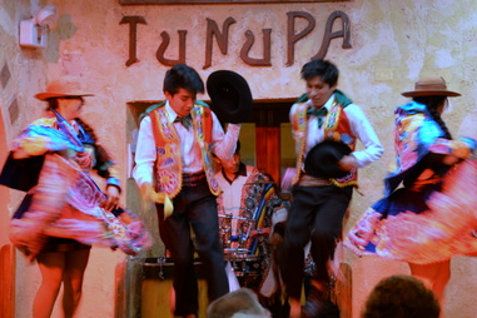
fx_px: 1948
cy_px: 141
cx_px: 269
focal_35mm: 147
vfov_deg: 9.3
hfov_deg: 14.0
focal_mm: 112
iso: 1600
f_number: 5.3
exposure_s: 1/25
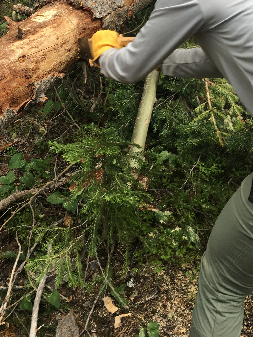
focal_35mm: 48
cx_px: 111
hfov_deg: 30.2
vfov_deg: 38.0
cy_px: 59
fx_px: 468
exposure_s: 1/130
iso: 25
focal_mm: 4.15
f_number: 2.2
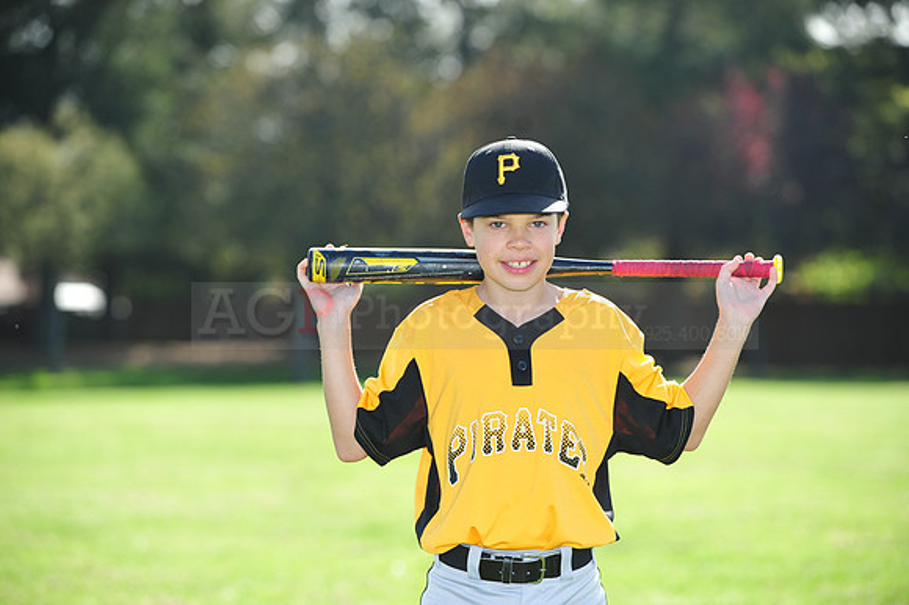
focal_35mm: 135
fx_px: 3407
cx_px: 454
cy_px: 302
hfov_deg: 15.2
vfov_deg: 10.1
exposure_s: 1/1250
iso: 400
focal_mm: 135
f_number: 4.5
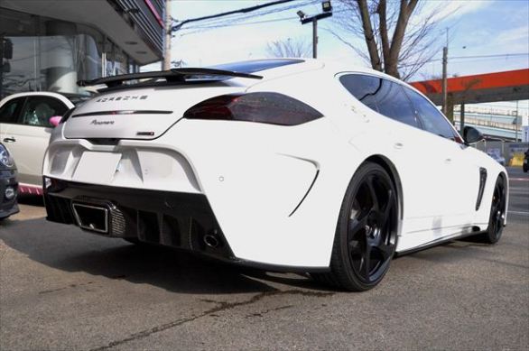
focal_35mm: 33
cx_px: 264
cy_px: 176
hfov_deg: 57.3
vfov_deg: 39.9
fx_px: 484
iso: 500
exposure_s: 1/500
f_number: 6.3
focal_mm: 22
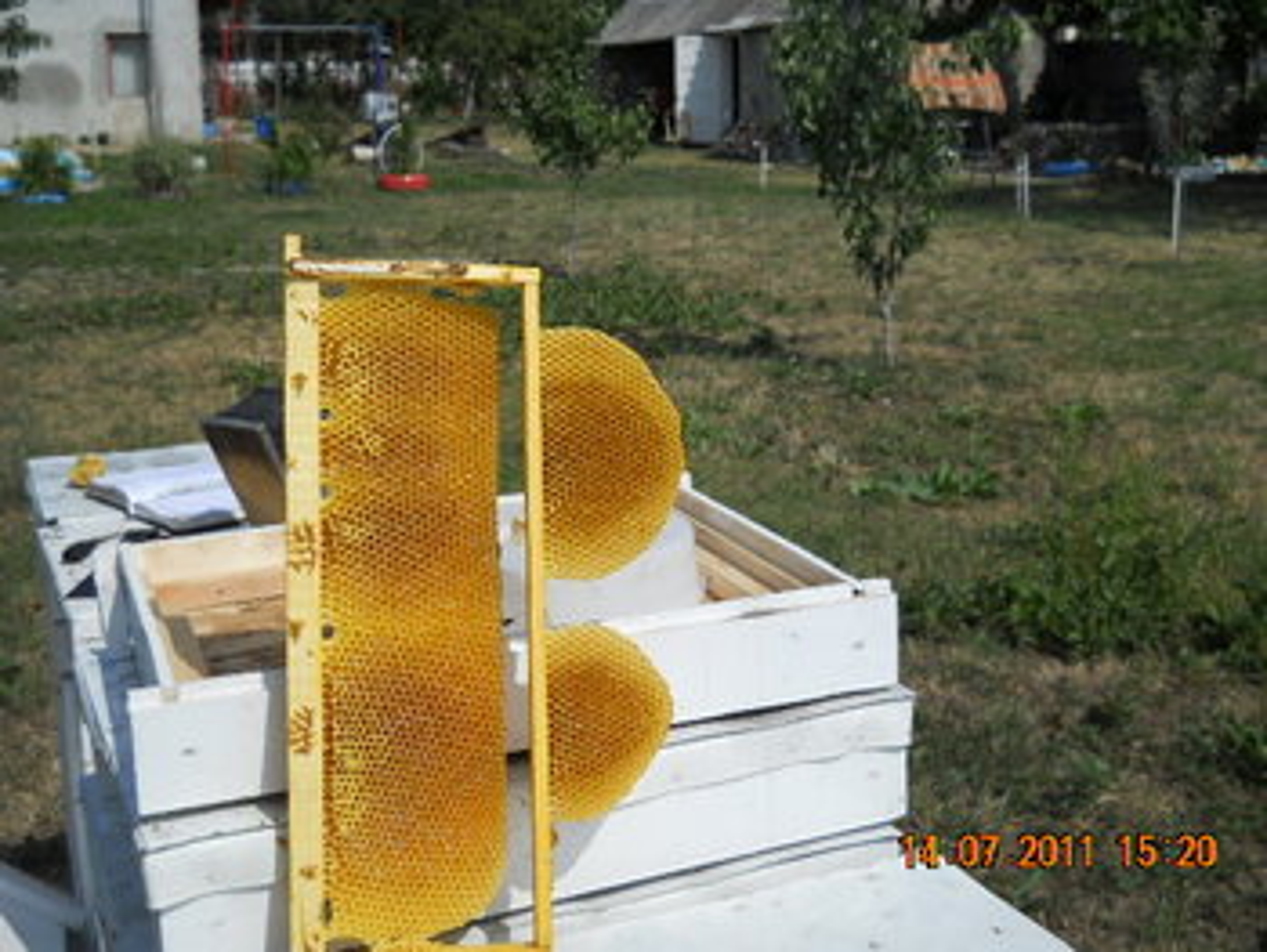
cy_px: 476
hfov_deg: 39.6
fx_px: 1758
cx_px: 634
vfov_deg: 30.3
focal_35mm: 48
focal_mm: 7.88
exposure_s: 1/640
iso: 80
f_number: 5.8
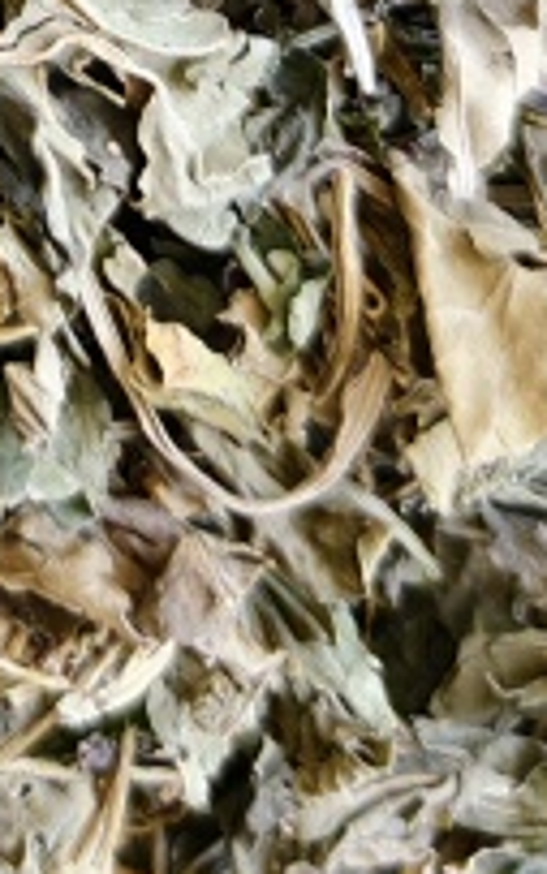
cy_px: -700
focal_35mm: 128
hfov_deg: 9.7
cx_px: -444
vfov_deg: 14.4
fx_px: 3051
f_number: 1.88
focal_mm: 5.56
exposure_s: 1/125
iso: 71
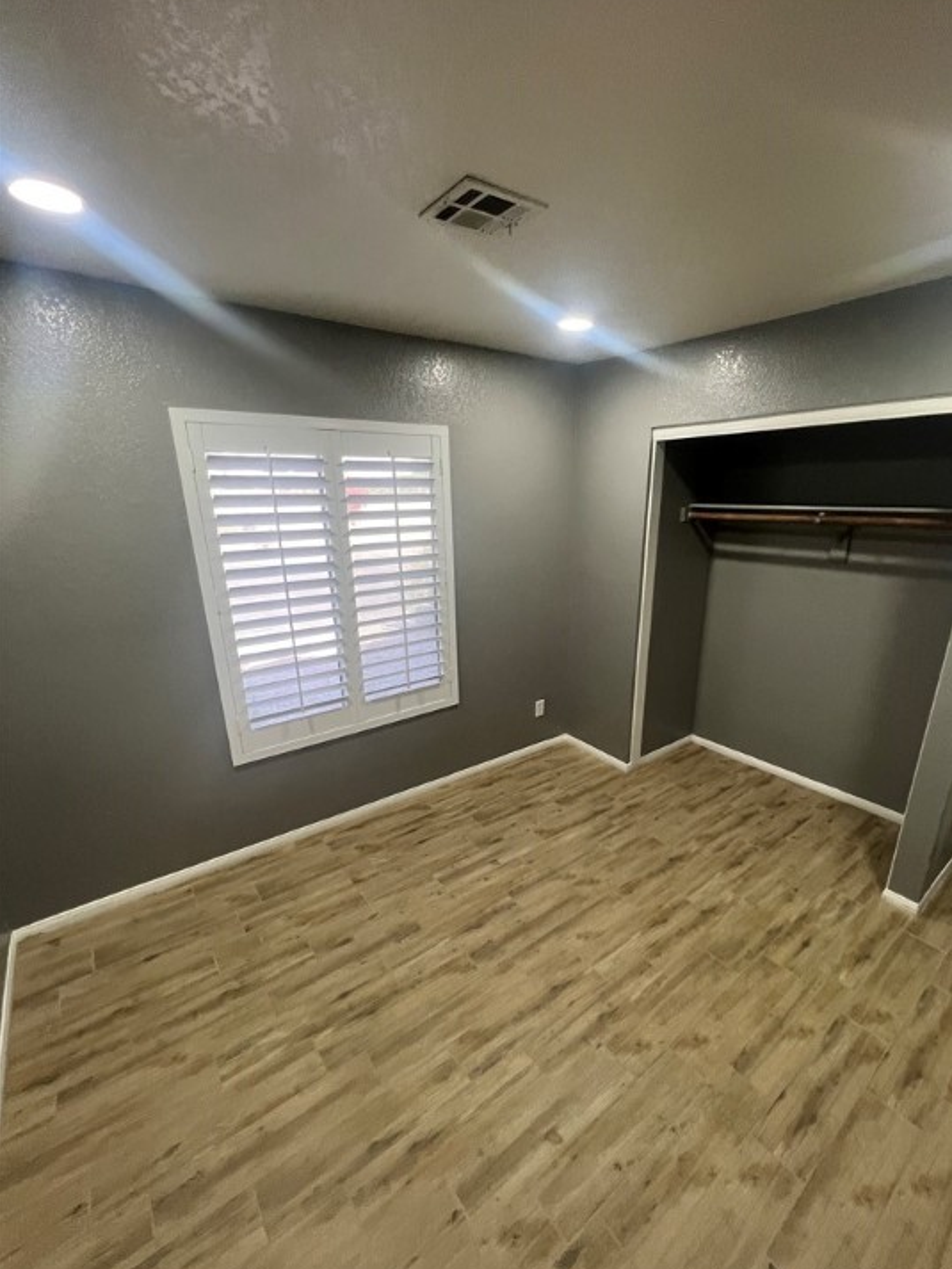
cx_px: 511
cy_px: 667
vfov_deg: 102.0
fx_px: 513
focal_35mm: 14
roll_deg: -0.6
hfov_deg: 85.6
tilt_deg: -20.2
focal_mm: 1.57
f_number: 1.8
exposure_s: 1/120
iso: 250
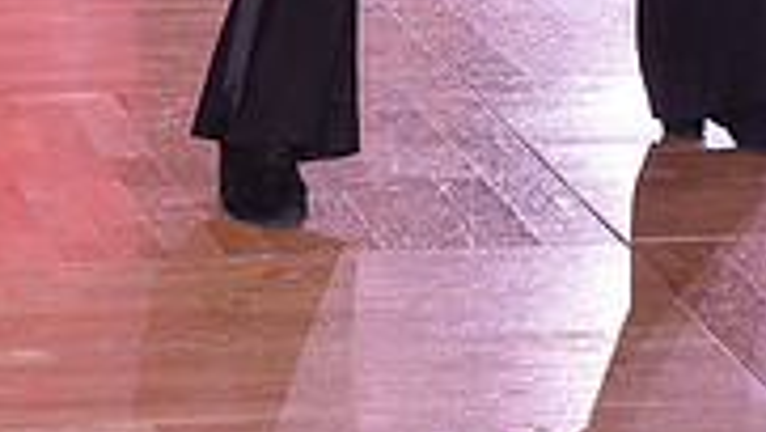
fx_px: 7620
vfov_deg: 3.2
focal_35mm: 375
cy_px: -584
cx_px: 637
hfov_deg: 5.7
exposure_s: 1/250
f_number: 7.1
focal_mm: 112
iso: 2000
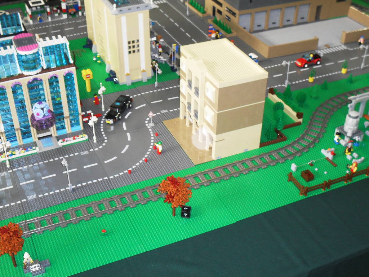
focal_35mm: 49
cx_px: 184
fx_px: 522
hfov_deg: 38.9
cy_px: 138
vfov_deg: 29.7
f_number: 3.9
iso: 160
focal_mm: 8.7
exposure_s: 1/45
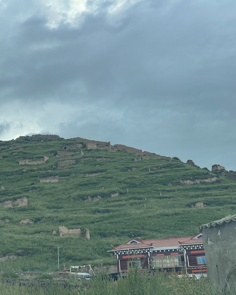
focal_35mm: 68
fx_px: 594
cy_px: 147
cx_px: 58
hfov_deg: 22.3
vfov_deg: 27.9
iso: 25
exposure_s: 1/1261
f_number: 2
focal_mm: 6
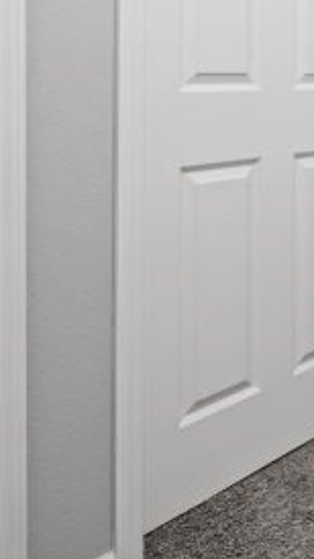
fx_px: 637
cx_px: 498
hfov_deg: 21.9
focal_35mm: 43
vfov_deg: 44.6
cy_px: 98
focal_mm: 15
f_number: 9
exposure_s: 1/15
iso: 4500
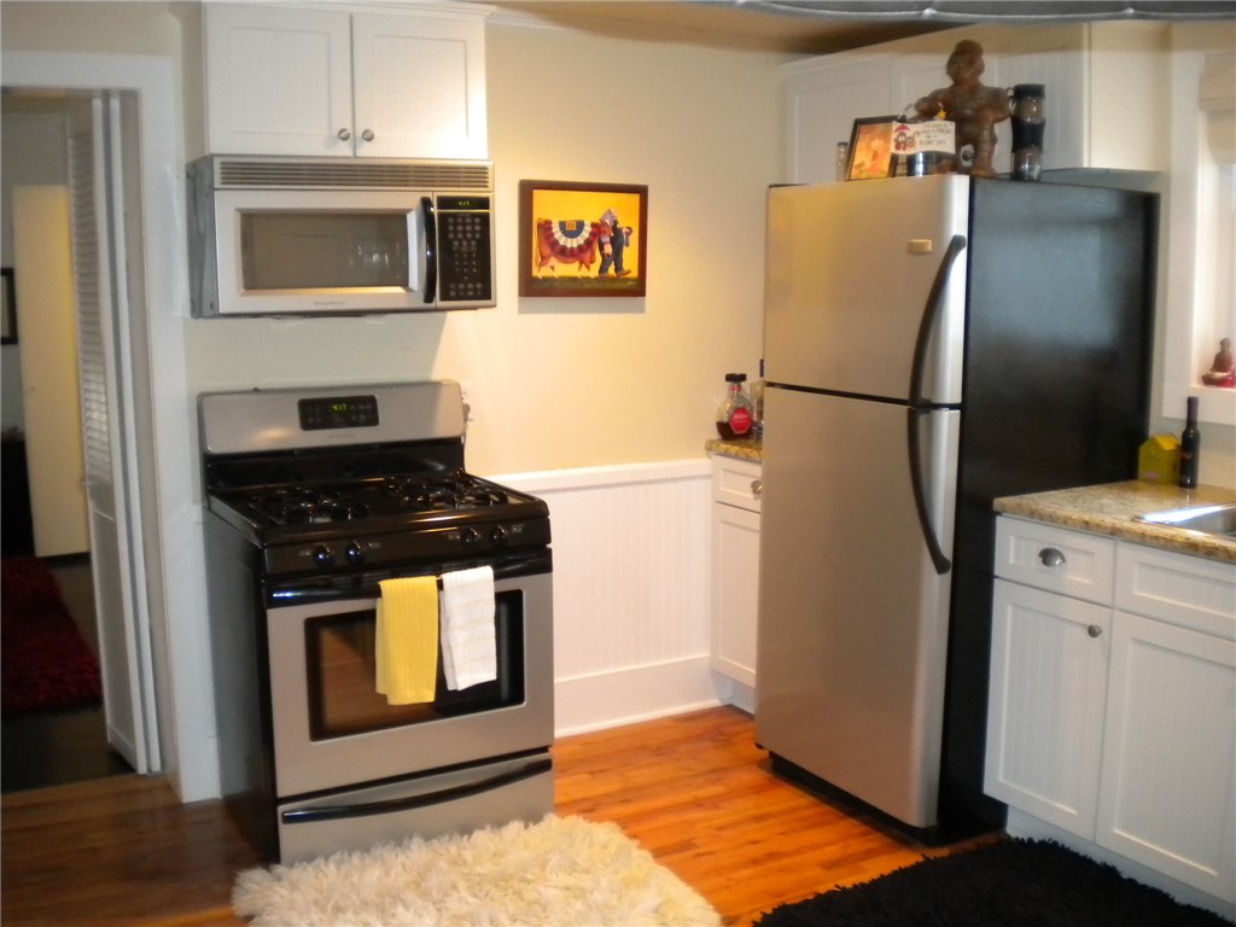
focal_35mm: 35
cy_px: 464
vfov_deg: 40.7
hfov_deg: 52.6
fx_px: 1250
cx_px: 618
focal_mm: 6.3
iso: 400
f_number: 3.1
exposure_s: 1/30
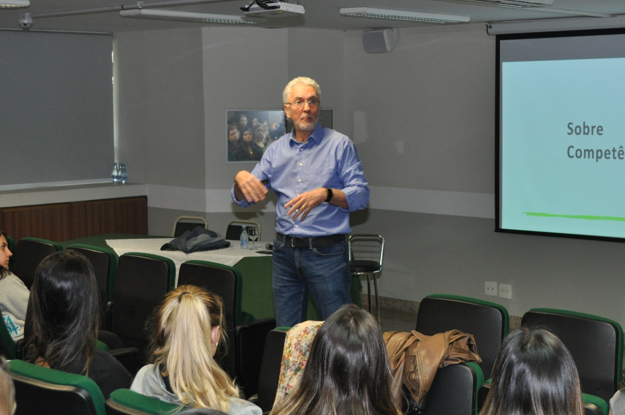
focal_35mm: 65
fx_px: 1123
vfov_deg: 20.9
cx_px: 371
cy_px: 183
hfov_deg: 31.0
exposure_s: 1/60
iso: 800
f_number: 4.5
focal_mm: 29
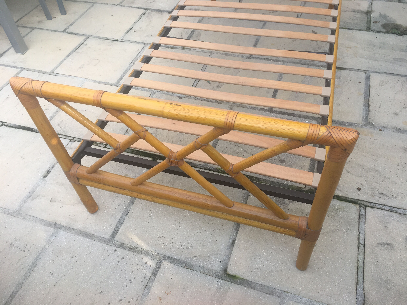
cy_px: 152
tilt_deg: -47.0
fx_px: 341
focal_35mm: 29
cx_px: 204
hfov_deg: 61.7
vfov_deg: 48.2
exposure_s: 1/242
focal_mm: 4.15
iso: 25
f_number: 2.2
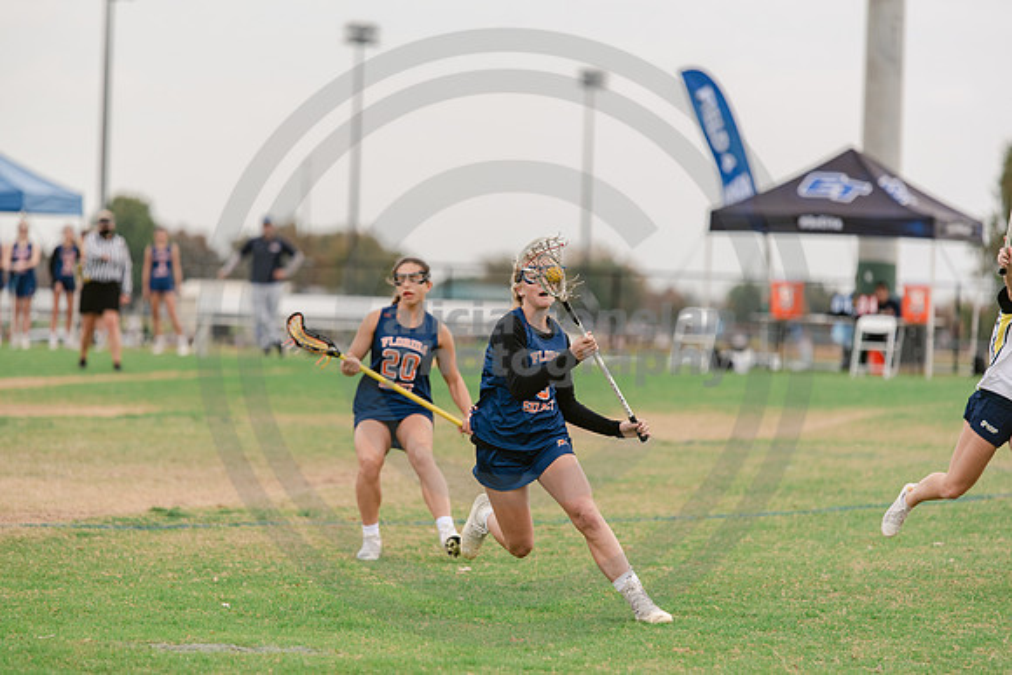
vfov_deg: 6.9
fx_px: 5623
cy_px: 338
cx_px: 506
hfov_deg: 10.3
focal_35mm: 200
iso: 250
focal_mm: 200
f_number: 3.2
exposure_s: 1/1250
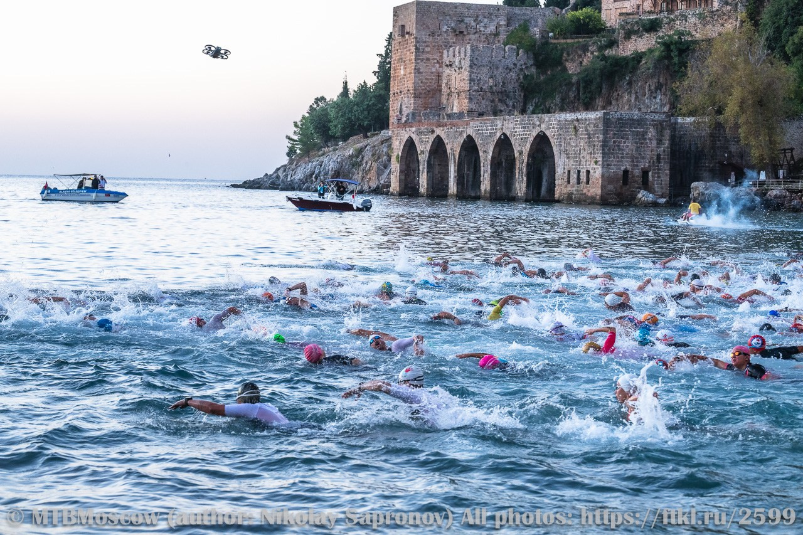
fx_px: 1695
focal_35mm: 76
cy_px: 268
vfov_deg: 17.9
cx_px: 402
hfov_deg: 26.7
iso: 2000
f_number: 5
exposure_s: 1/500
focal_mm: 76
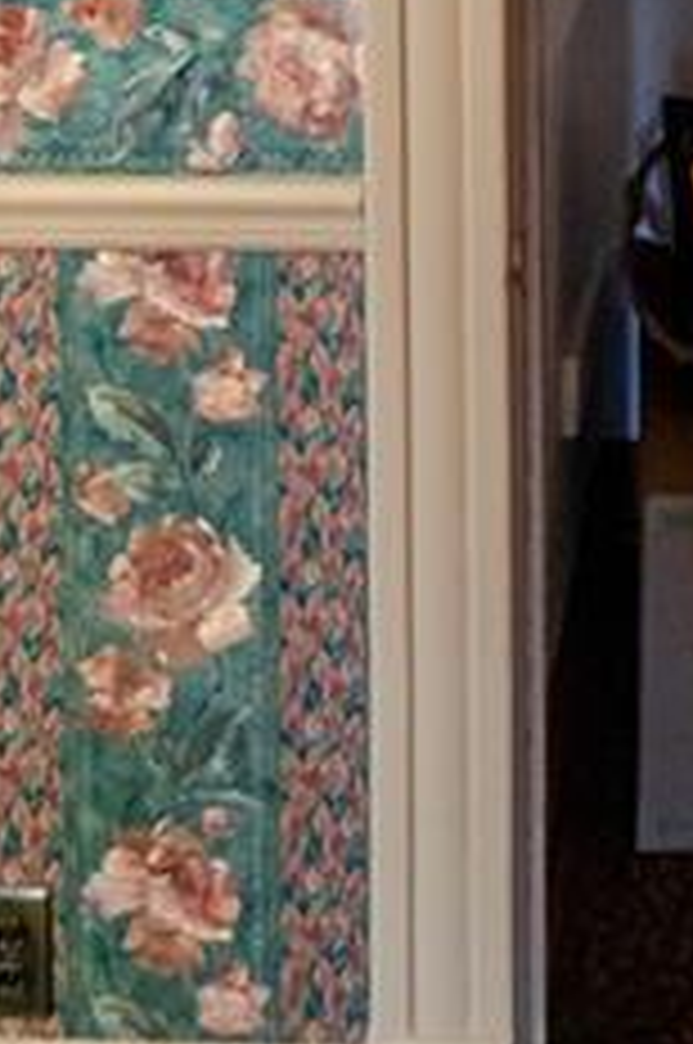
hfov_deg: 24.2
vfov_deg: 29.4
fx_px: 1535
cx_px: 704
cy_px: -351
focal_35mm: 53
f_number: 3.5
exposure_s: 1/320
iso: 1000
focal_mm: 16
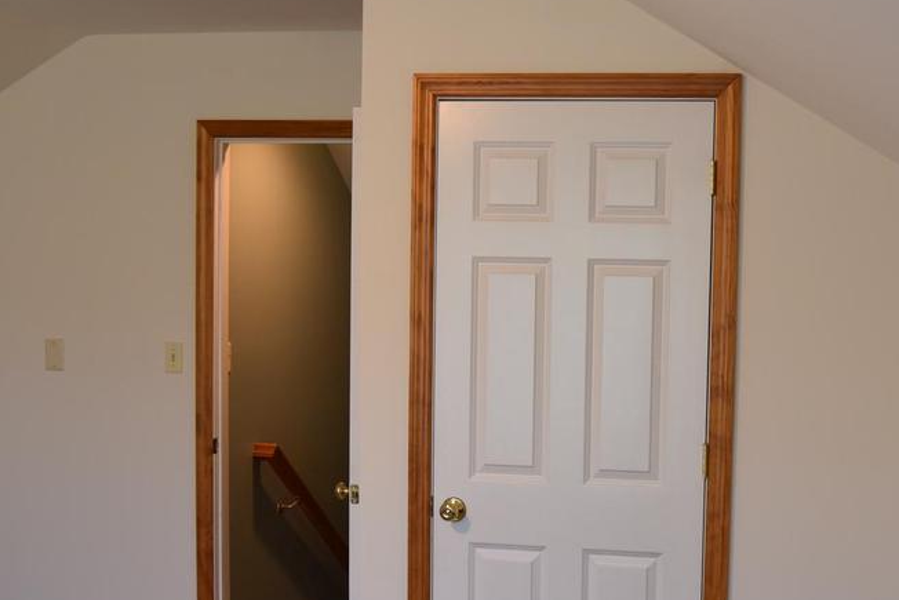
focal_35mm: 53
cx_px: 660
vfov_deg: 25.3
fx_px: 1324
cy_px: 421
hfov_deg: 36.7
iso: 800
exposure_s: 1/60
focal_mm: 24
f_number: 4
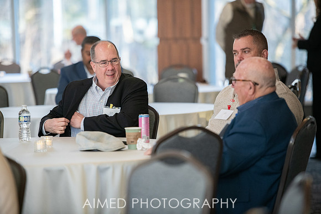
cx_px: 160
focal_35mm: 185
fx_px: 1650
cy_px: 107
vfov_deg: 7.4
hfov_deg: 11.1
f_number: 2.8
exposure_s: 1/160
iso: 1600
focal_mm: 185
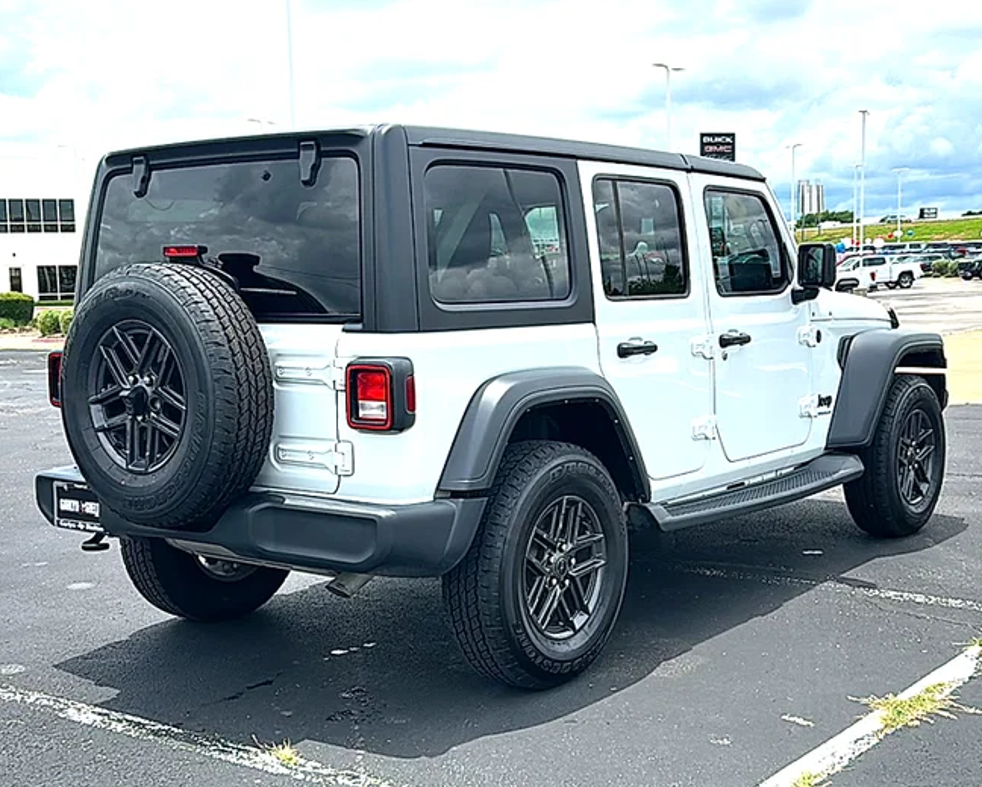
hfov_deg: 46.8
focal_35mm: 39
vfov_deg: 38.3
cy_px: 394
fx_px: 1134
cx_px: 496
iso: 80
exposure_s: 1/4587
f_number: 1.78
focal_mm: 6.86
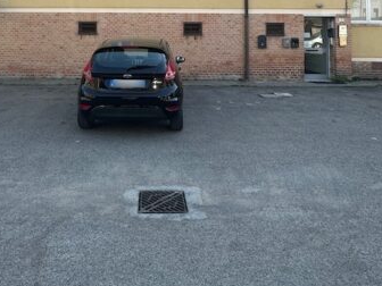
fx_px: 353
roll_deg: -0.4
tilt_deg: +2.2
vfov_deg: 39.8
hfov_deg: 56.3
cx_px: 148
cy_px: 12
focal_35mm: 32
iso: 40
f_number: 2.2
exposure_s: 1/329
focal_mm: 2.22
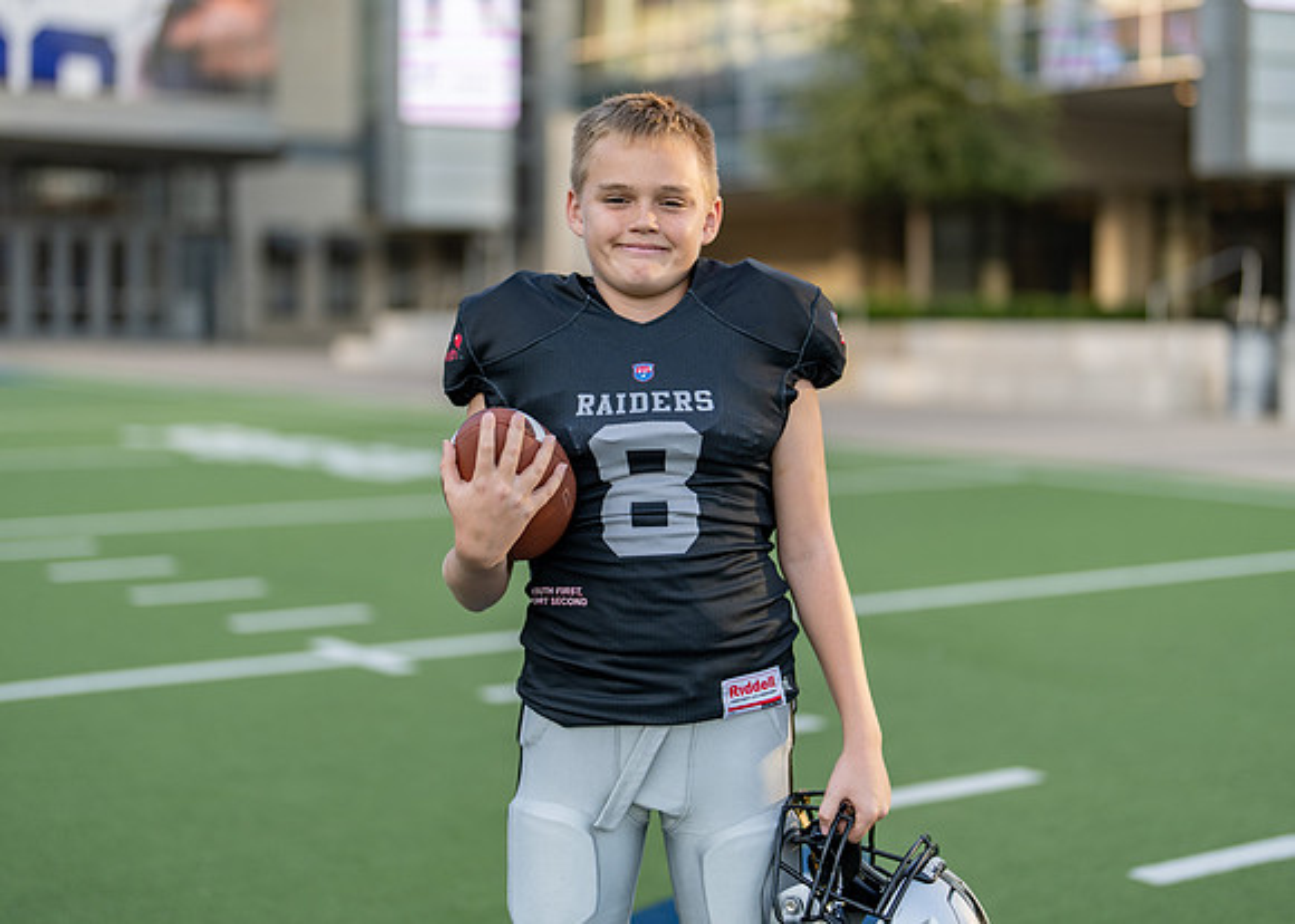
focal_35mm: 60
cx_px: 659
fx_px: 2212
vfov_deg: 23.6
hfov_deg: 32.6
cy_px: 394
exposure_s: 1/2000
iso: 100
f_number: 1.2
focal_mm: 50
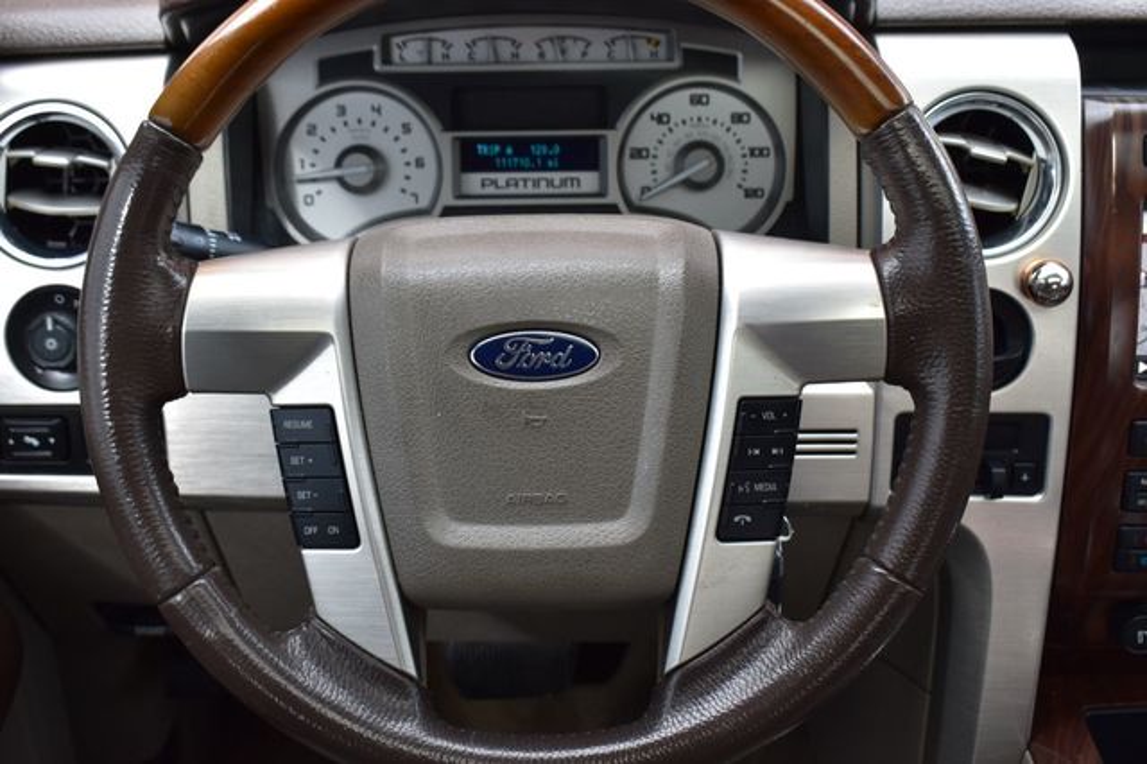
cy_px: 382
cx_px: 574
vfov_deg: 28.0
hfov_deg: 41.1
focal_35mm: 48
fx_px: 1528
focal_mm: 32
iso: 400
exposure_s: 1/50
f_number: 8
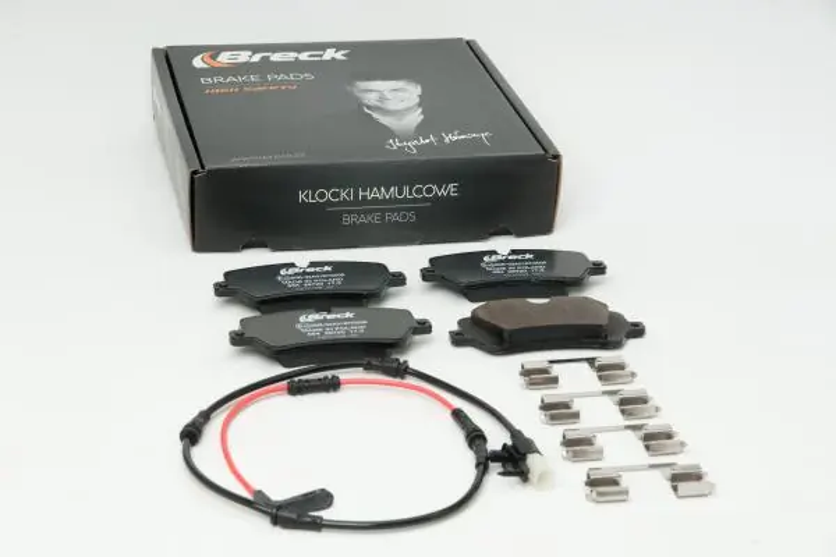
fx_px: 1916
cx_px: 418
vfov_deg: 16.6
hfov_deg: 24.6
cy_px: 278
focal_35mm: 82
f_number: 11
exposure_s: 1/200
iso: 100
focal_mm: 55
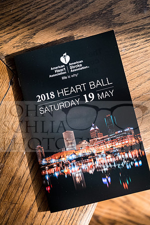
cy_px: 112
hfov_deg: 22.3
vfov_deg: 32.9
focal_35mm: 61
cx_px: 75
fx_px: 381
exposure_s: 1/1250
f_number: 4
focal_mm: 40.7
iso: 1600
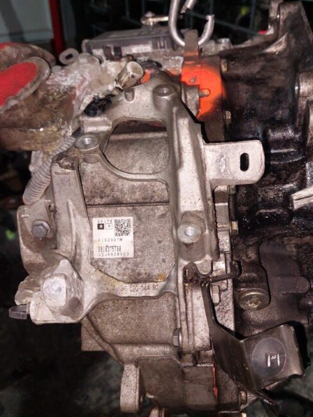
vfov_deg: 58.3
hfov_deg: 45.1
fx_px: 374
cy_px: 205
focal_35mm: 31
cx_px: 192
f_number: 1.8
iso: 250
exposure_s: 1/100
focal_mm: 5.23
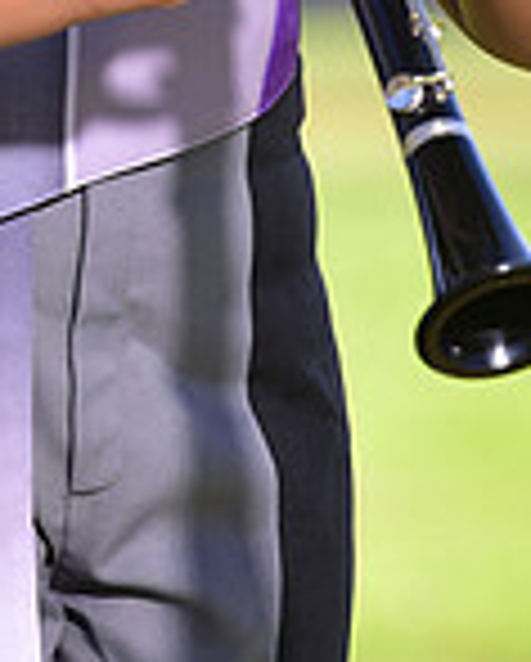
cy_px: -243
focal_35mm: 739
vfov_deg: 2.6
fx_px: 14487
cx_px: 20
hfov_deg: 2.1
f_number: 4.5
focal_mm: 200
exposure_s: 1/250
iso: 100
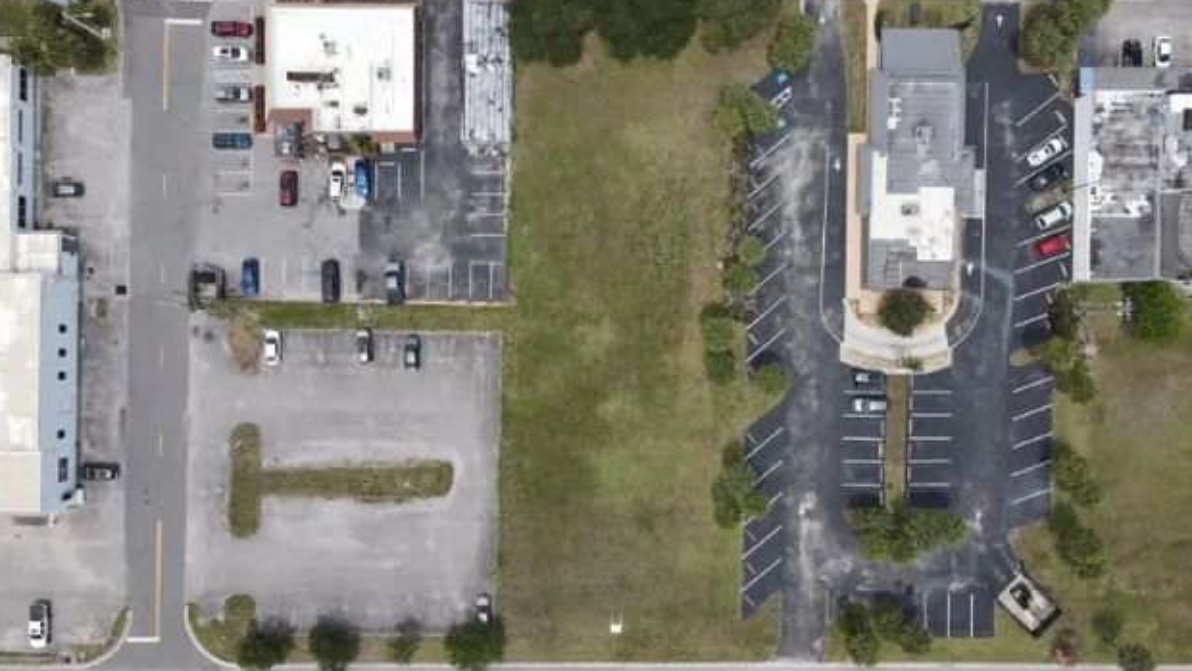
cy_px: 329
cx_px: 609
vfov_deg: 42.9
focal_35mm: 27
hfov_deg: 69.8
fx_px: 854
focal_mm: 4.5
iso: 100
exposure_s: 1/30
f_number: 2.8
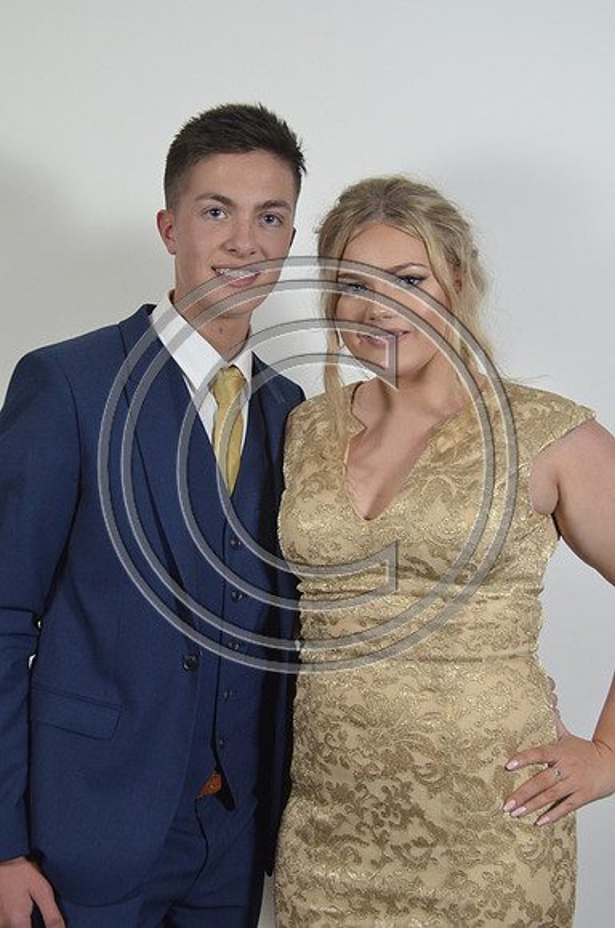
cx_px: 308
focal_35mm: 75
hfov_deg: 18.1
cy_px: 464
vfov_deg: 27.0
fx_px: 1931
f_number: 5.6
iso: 1600
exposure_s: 1/100
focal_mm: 50
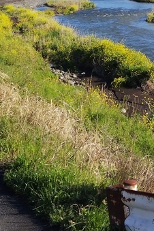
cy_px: 42
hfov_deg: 14.8
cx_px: 125
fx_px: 590
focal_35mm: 92
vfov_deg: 21.8
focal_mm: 3.4
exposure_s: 1/846
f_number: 2.2
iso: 32
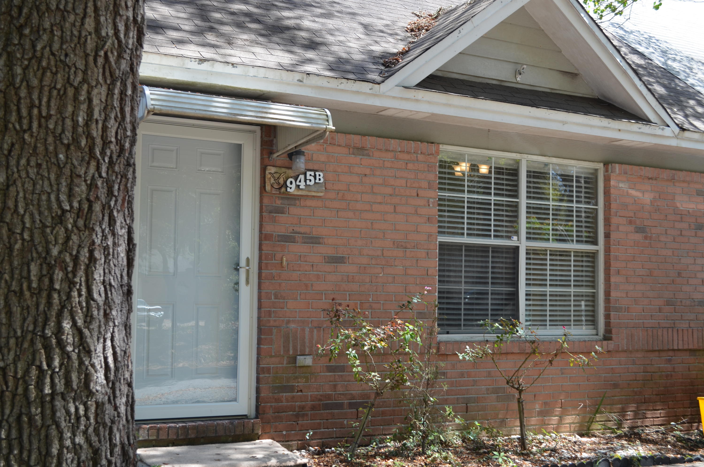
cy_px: 234
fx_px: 937
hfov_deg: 41.2
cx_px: 352
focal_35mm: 48
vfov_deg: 28.0
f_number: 6.3
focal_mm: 32
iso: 200
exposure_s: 1/160
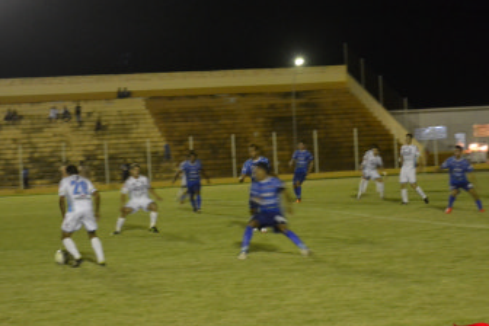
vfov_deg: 12.8
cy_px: 178
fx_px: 1453
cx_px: 294
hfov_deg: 19.1
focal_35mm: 107
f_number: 4.8
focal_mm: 48
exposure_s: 1/40
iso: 3200
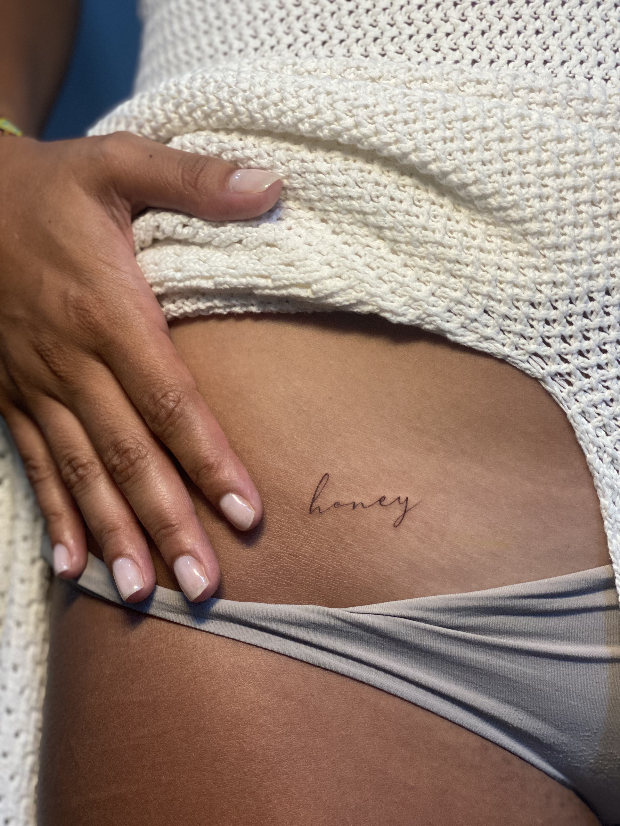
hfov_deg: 28.0
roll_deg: +2.2
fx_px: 1242
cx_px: 310
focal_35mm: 52
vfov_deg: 36.8
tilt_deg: -1.3
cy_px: 413
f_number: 2
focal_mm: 6
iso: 200
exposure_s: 1/120
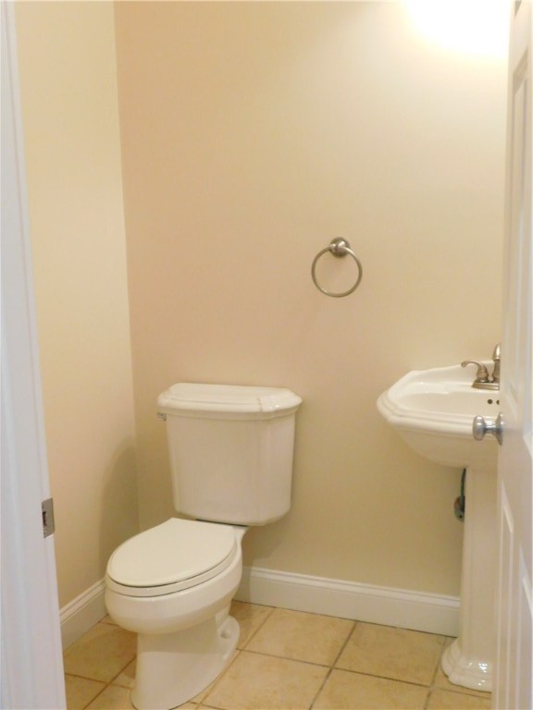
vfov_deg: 51.4
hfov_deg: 39.7
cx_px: 266
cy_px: 355
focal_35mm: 36
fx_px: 739
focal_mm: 6.3
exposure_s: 1/20
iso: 400
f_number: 3.5
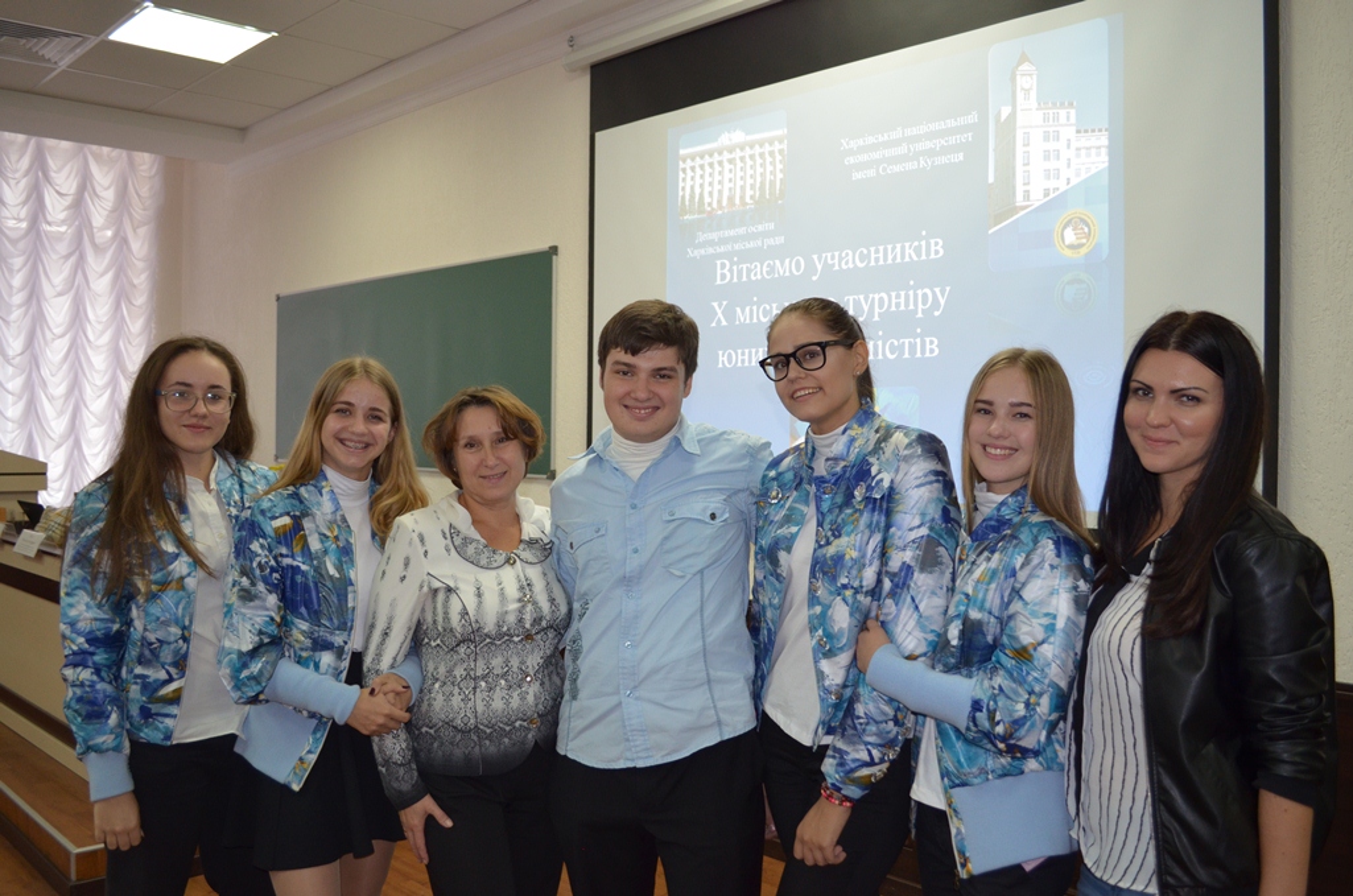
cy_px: 448
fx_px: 1125
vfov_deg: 43.4
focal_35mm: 30
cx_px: 676
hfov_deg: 62.0
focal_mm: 20
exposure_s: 1/60
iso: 800
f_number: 3.8
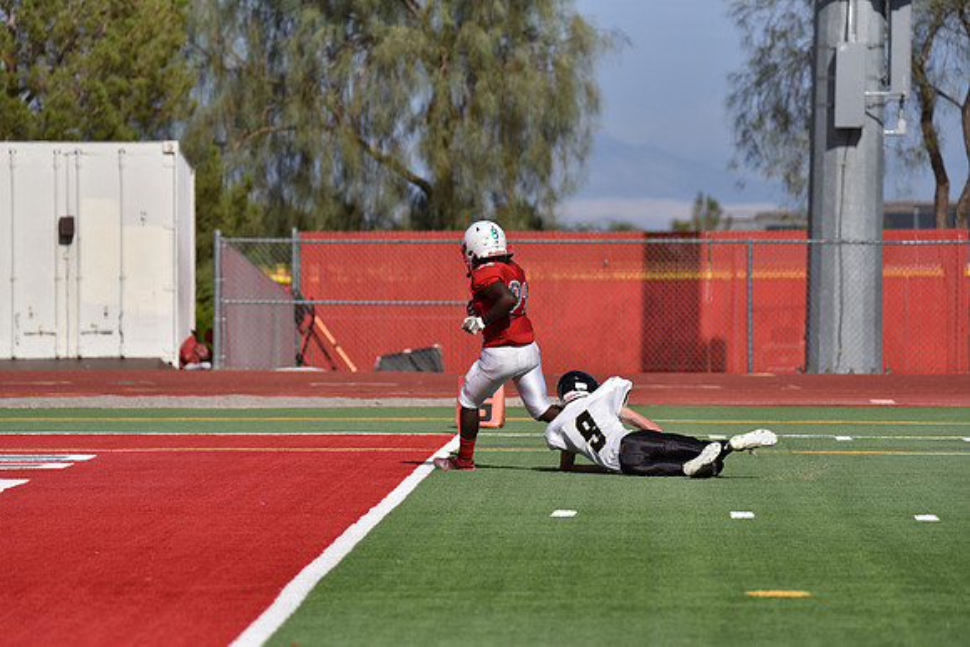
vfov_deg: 5.5
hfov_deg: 8.2
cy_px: 324
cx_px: 485
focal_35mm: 250
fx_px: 6737
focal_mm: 250
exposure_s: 1/4000
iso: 320
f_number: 5.6
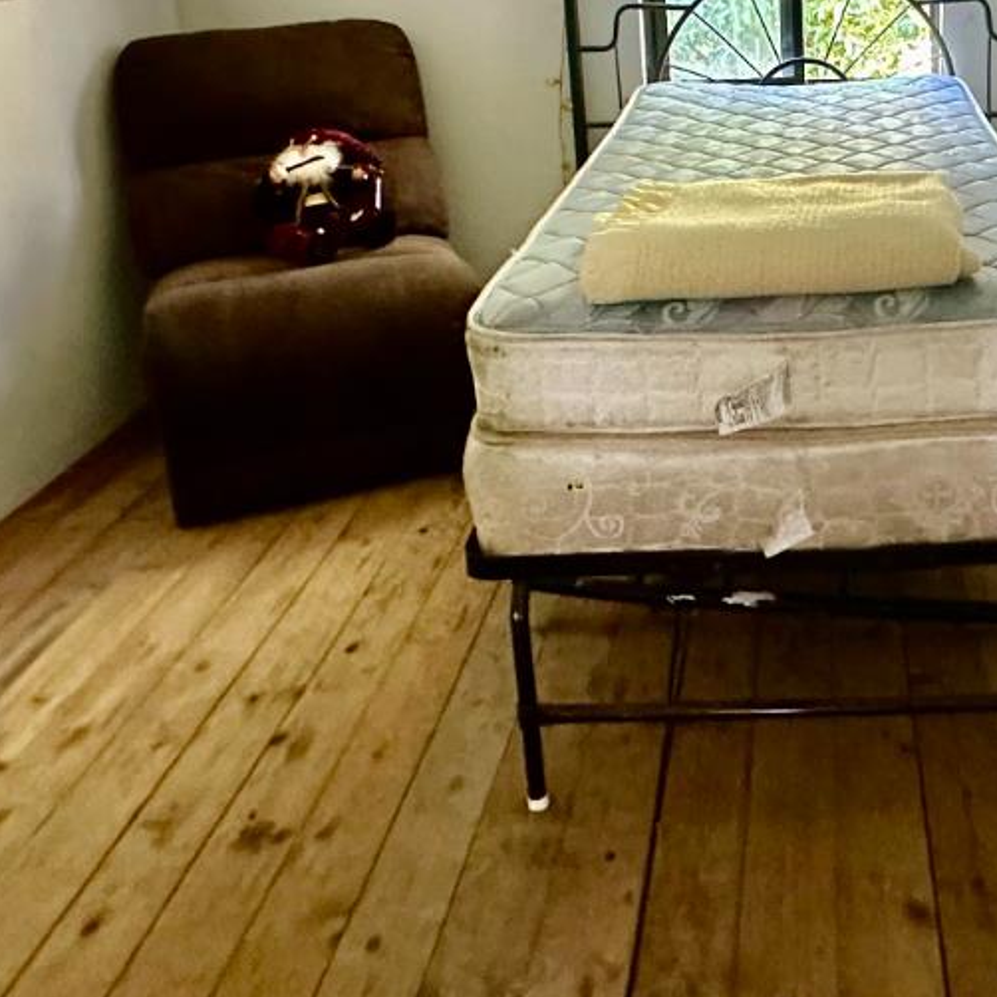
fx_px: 1206
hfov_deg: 42.7
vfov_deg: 42.8
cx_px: 810
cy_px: 192
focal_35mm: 37
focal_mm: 2.22
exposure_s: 1/60
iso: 640
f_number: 2.2
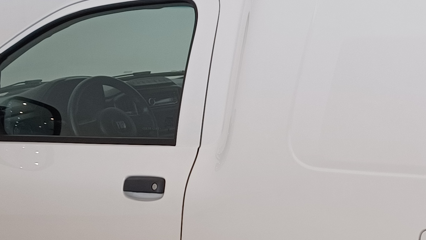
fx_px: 1039
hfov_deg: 22.3
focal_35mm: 92
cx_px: 418
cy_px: 131
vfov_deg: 13.2
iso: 125
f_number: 1.8
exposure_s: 1/60
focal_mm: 4.6
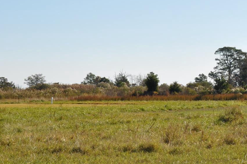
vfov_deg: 10.7
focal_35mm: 127
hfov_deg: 16.0
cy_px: 45
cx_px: 196
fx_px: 872
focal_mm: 35
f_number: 10
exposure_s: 1/400
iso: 200
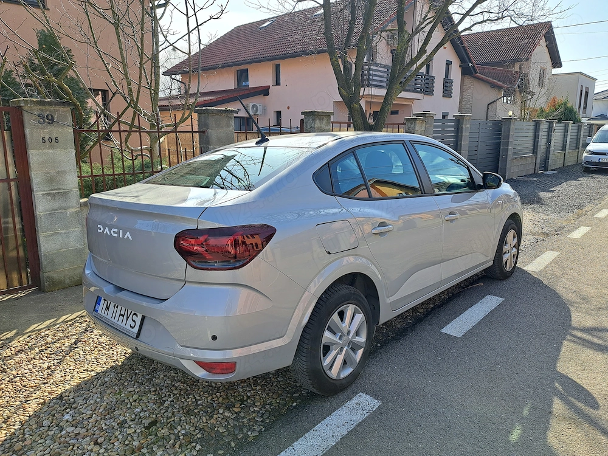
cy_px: 228
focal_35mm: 24
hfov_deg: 71.6
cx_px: 304
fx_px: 422
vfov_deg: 56.8
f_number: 1.8
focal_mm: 5.23
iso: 50
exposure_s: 1/545
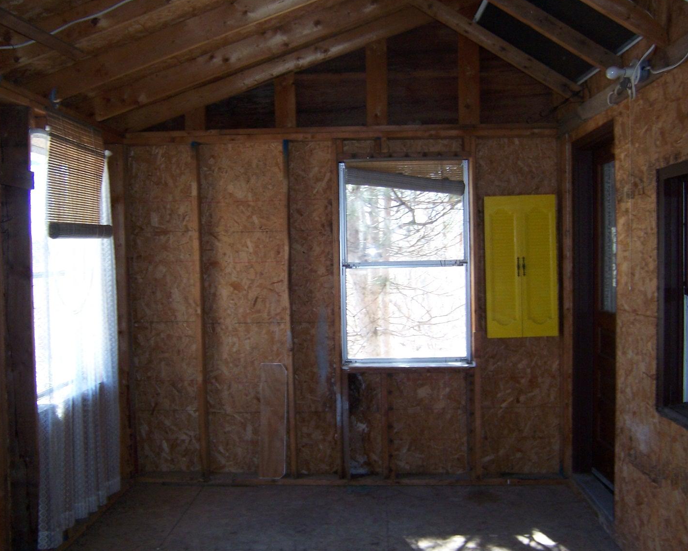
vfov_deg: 42.2
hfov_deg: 51.5
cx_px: 321
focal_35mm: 35
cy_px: 274
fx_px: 713
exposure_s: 1/60
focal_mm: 5.5
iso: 140
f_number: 2.8
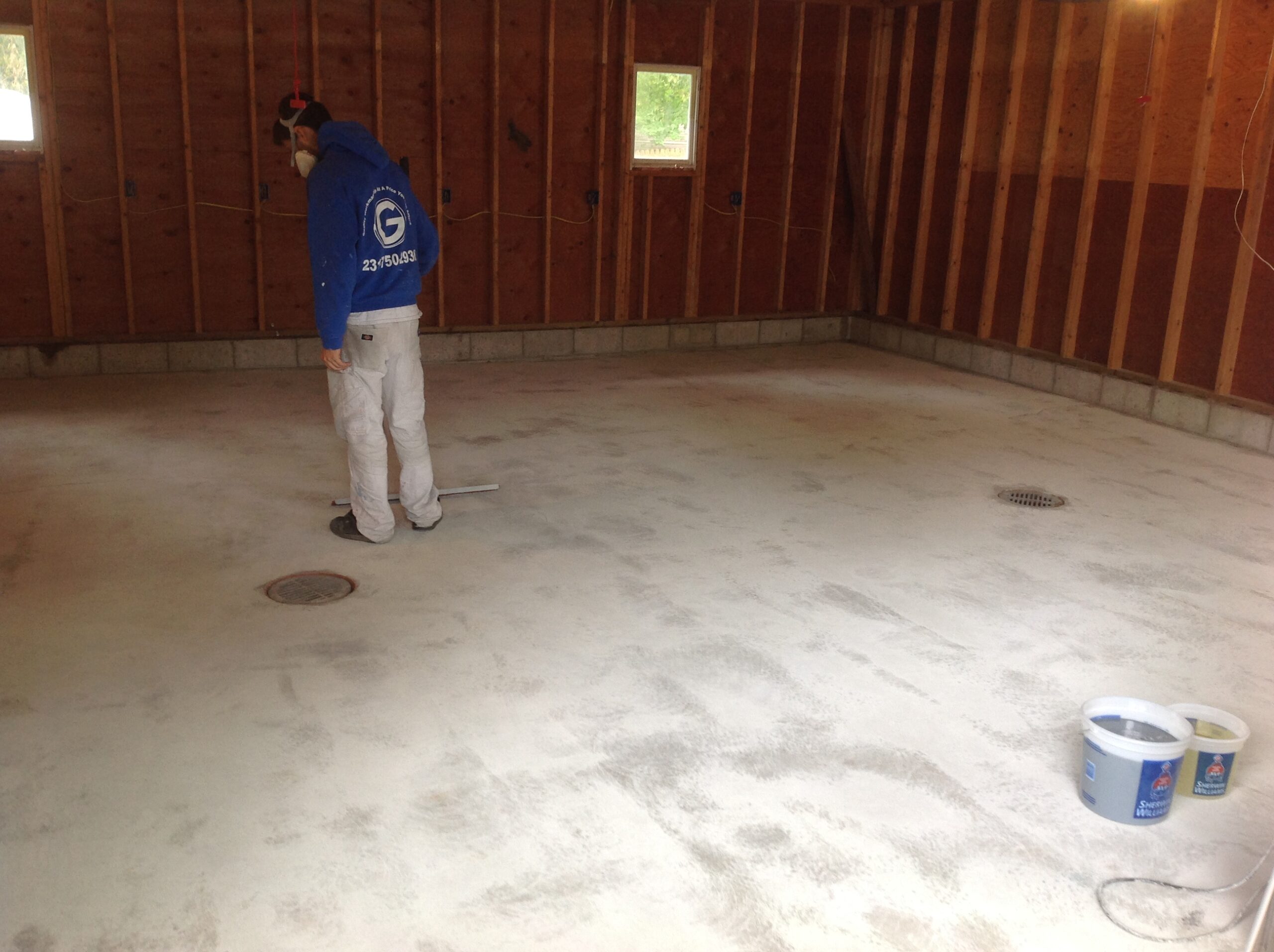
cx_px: 637
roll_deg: -2.4
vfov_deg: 40.6
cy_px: 476
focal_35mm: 35
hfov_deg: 52.7
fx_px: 1286
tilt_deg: -15.3
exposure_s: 1/30
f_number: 2.4
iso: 64
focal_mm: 4.28
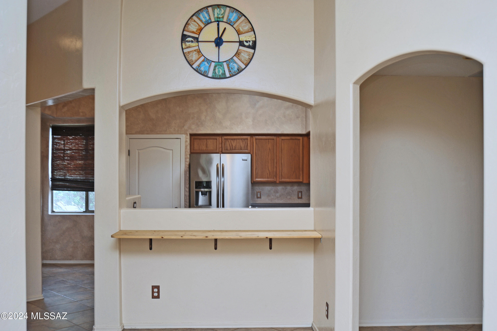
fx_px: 483
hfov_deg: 54.5
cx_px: 248
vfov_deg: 37.8
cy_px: 166
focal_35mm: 35
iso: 200
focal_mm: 35
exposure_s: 1/30
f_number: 5
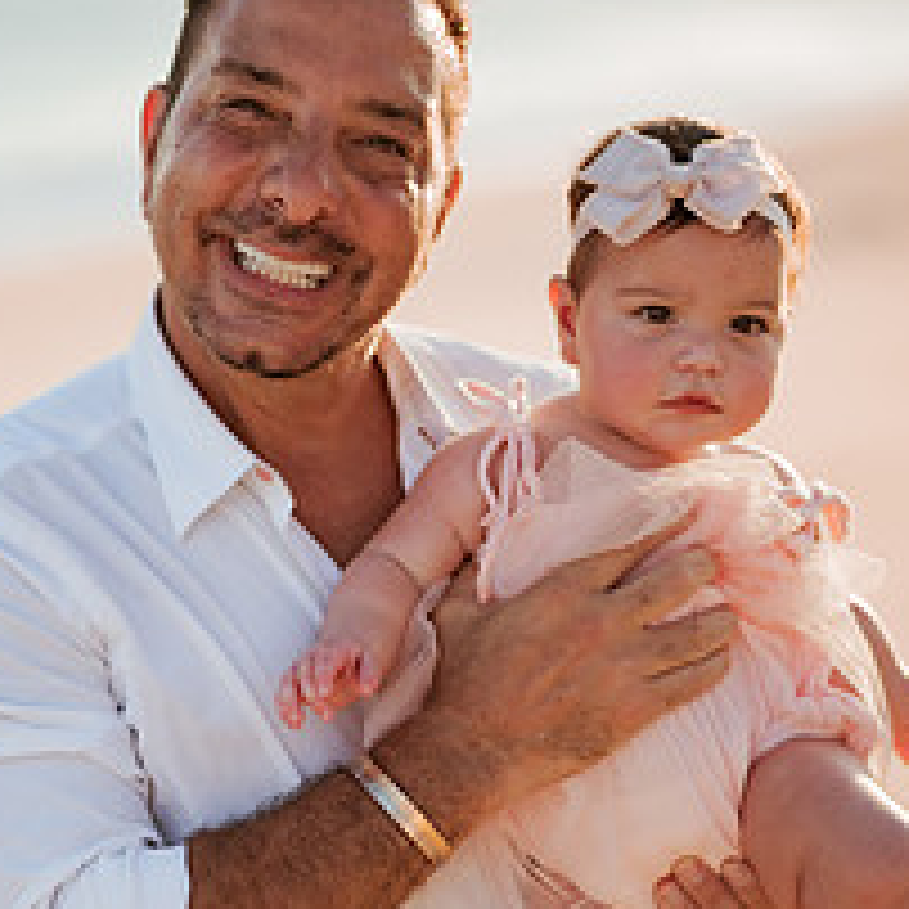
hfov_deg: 15.8
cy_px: 598
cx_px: 356
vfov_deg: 15.8
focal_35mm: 110
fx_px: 3268
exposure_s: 1/4000
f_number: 1.4
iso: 100
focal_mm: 58
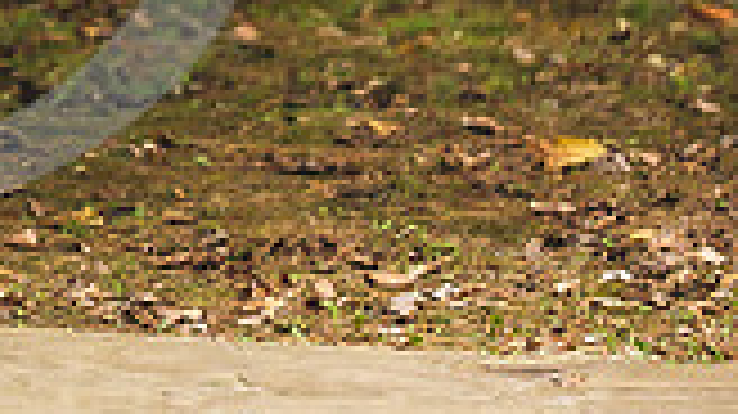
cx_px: -261
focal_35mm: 429
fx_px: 8390
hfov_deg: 5.0
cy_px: -331
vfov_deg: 2.8
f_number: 2.8
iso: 500
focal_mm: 116
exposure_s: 1/640
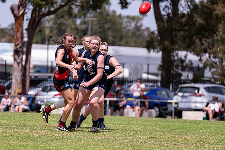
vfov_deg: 3.9
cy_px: 89
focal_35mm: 355
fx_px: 2217
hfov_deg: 5.8
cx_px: 92
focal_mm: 300
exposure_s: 1/4000
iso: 800
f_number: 6.3
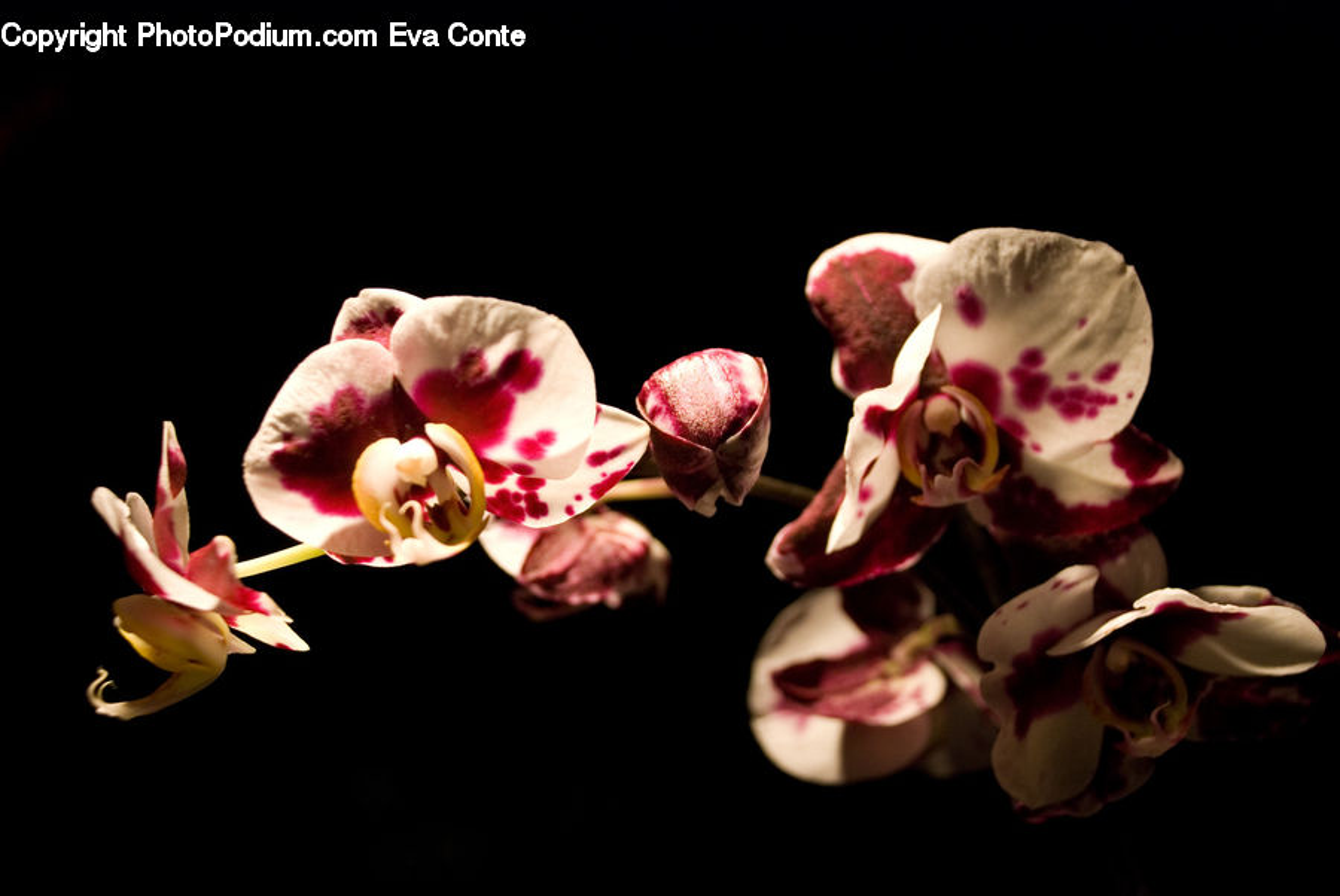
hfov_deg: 33.4
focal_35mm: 60
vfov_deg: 22.7
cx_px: 670
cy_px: 448
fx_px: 2235
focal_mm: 40
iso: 400
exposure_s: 1/60
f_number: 4.5
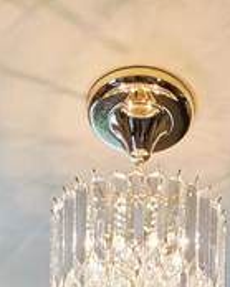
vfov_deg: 14.6
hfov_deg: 21.8
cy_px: 711
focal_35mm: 70
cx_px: 142
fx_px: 596
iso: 320
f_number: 1.9
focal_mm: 2.2
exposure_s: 1/120
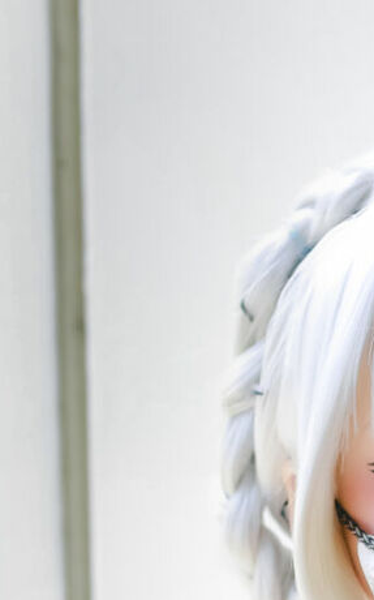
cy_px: 787
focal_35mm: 171
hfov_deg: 7.5
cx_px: 559
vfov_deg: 11.9
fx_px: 2792
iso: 200
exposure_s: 1/160
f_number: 3.5
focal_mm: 50
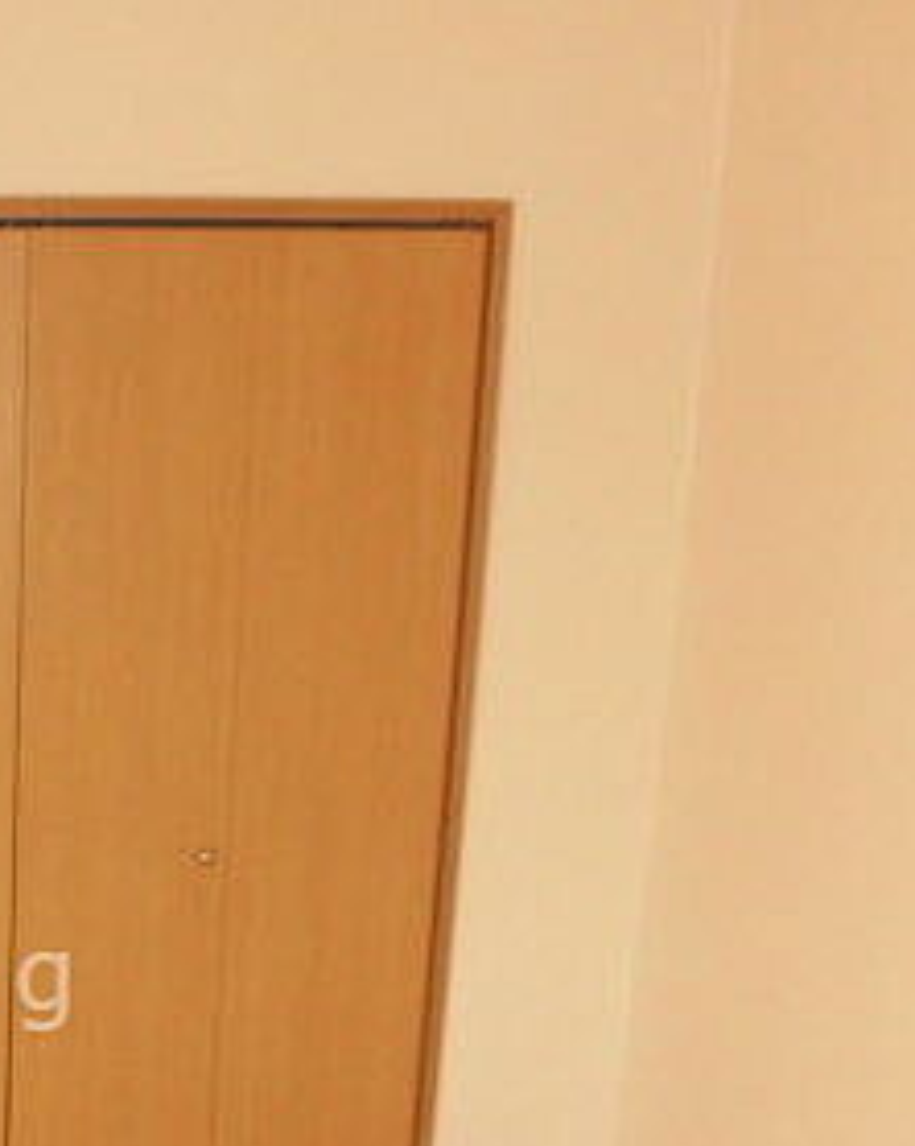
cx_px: -190
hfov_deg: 25.2
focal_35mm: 54
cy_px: 981
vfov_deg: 33.3
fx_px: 1830
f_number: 3.1
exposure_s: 1/60
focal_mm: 4.3
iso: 100
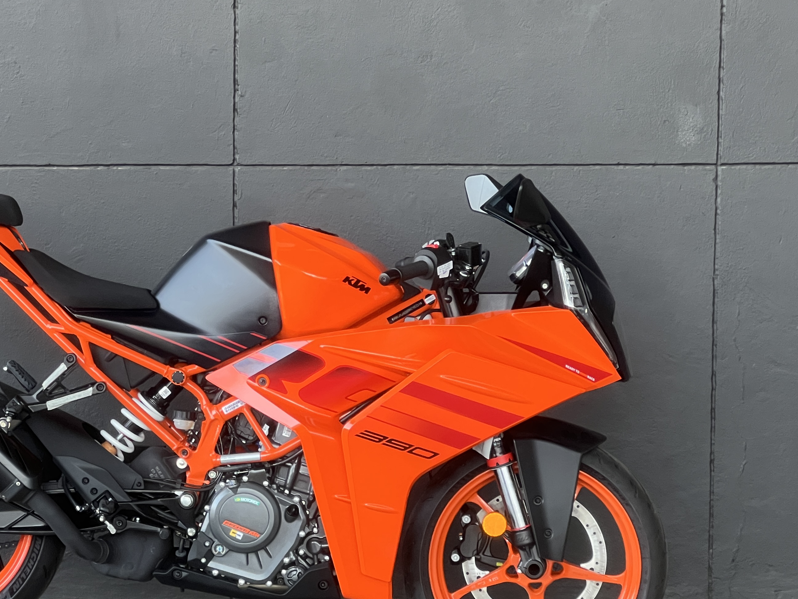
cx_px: 242
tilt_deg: -4.8
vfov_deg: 12.3
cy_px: 372
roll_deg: -1.2
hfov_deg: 16.4
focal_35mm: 120
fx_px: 2766
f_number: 2.8
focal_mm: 9
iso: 125
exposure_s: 1/99
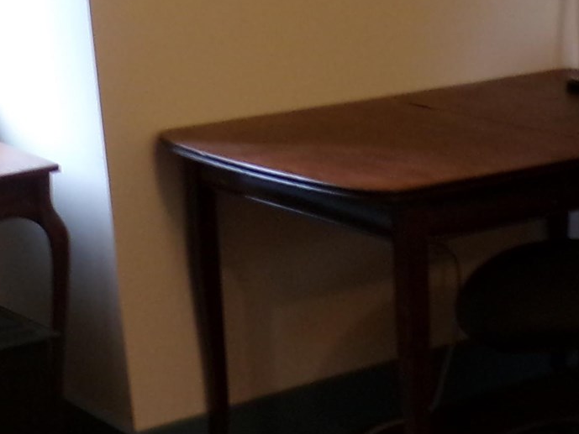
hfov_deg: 18.0
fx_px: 1790
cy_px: 251
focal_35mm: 107
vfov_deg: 13.8
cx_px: 551
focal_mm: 4.3
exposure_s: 1/17
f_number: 3
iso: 287
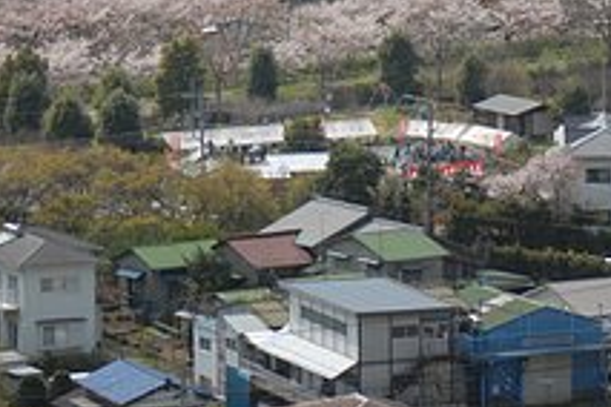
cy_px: -64
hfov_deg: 5.4
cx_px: 295
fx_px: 6435
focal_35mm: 379
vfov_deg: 3.6
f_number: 2.8
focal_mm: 105
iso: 100
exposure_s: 1/1500
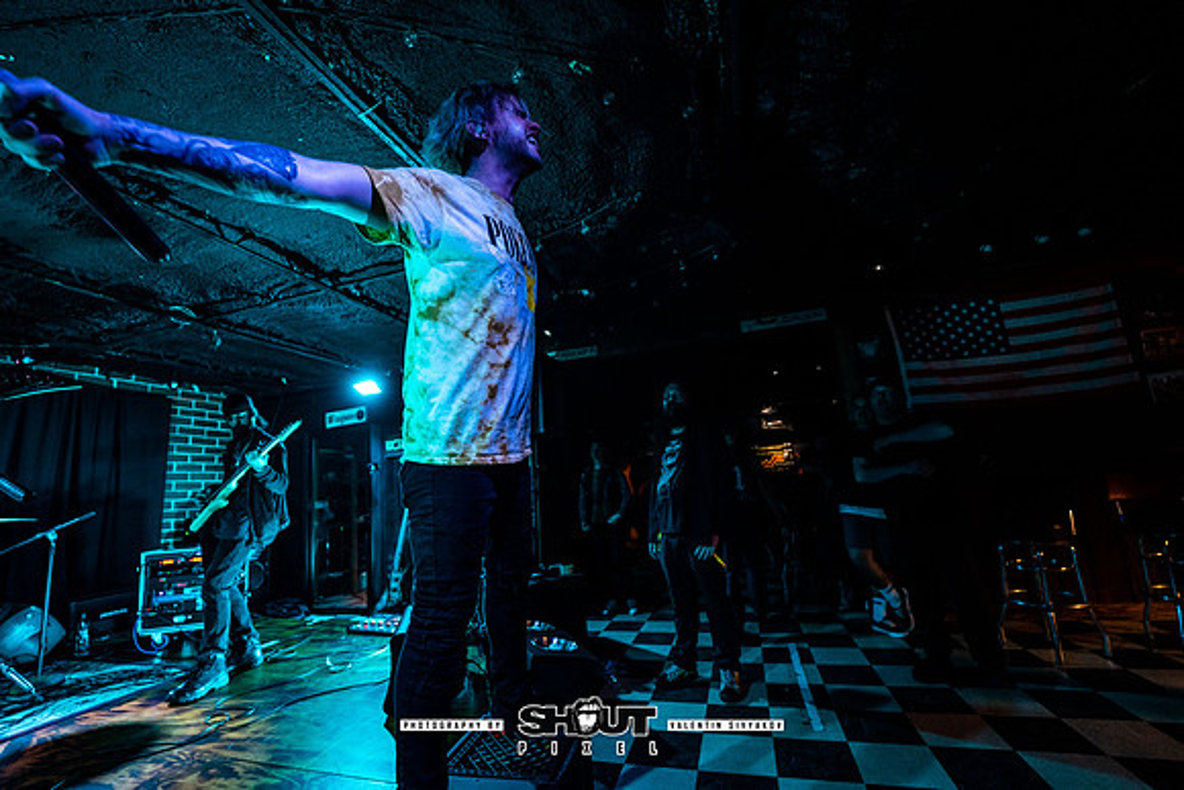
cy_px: 395
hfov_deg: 104.2
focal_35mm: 14
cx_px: 592
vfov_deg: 81.2
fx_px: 461
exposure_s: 1/200
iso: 2000
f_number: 2.8
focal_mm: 14
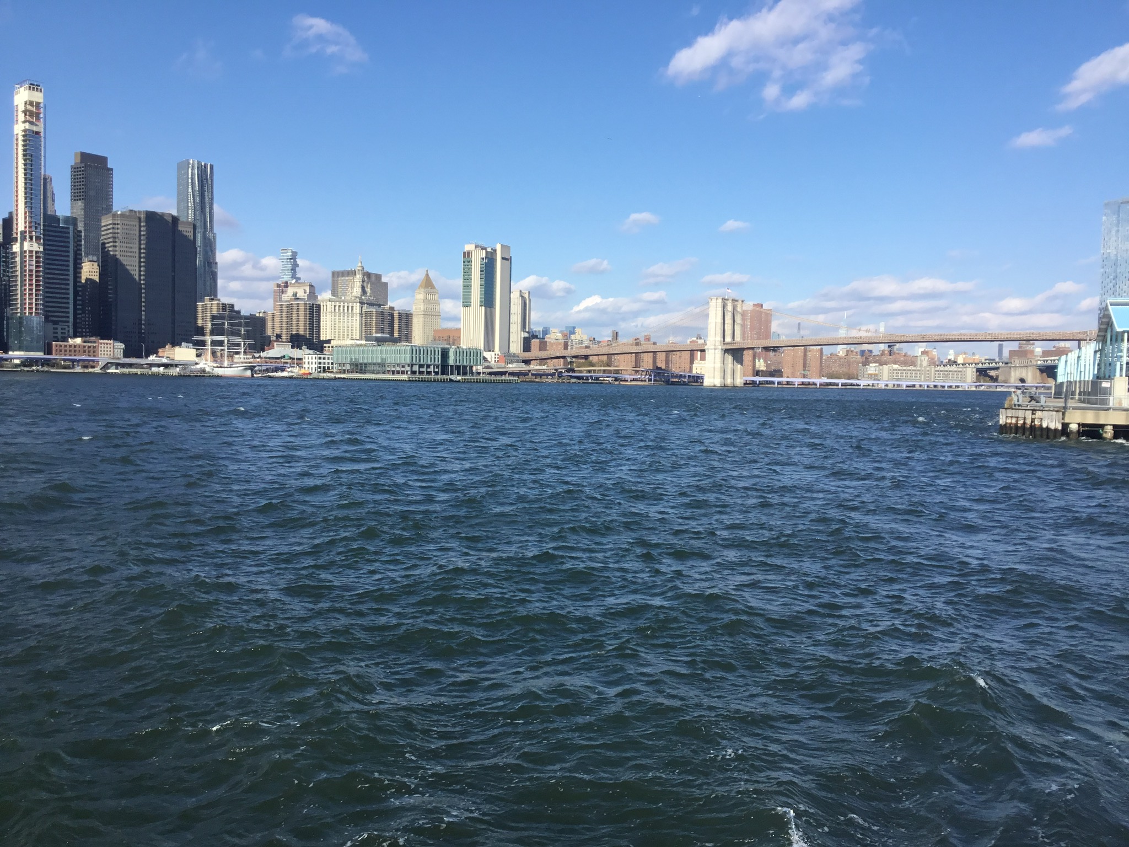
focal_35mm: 31
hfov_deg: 58.4
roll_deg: -1.4
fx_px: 1011
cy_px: 424
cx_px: 564
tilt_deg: -2.0
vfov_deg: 45.4
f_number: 2.4
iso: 25
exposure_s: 1/1217
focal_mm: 3.3
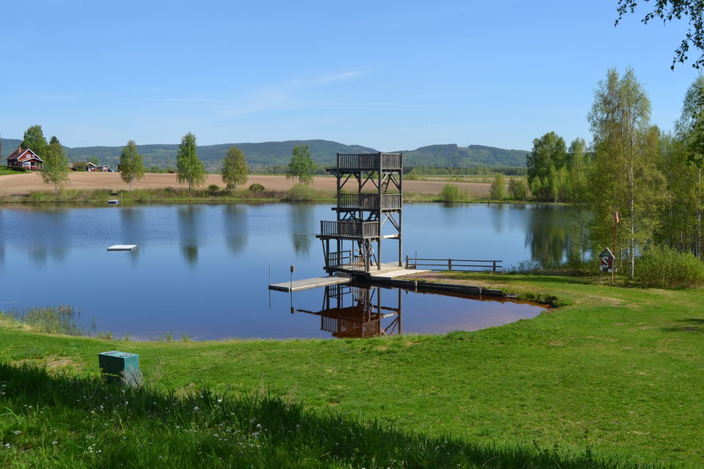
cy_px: 234
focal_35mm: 36
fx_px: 704
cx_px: 352
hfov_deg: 53.1
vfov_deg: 36.9
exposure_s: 1/250
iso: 100
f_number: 8
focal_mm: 24
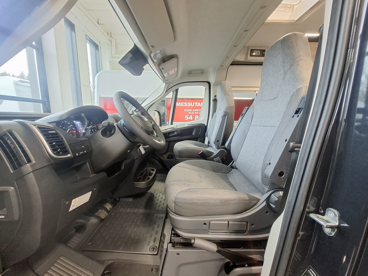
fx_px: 138
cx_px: 184
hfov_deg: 106.2
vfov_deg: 89.9
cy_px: 138
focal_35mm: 13
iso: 400
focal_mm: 1.74
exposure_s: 1/25
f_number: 2.2
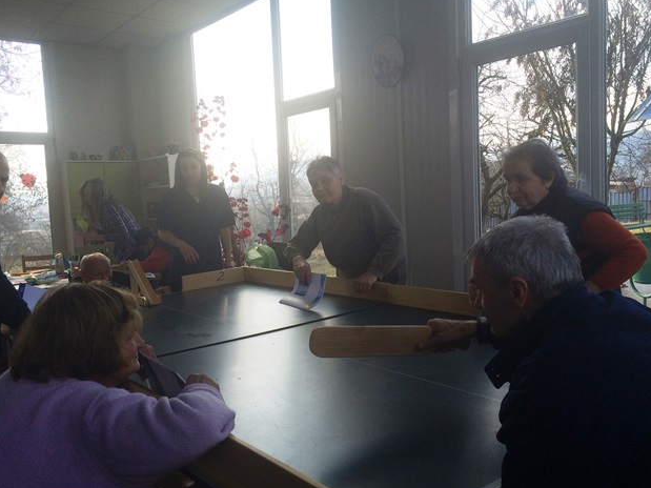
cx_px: 317
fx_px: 564
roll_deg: +1.4
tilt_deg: -4.7
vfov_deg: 46.8
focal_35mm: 30
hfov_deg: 60.0
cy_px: 247
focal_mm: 4.15
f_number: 2.2
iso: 32
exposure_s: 1/488
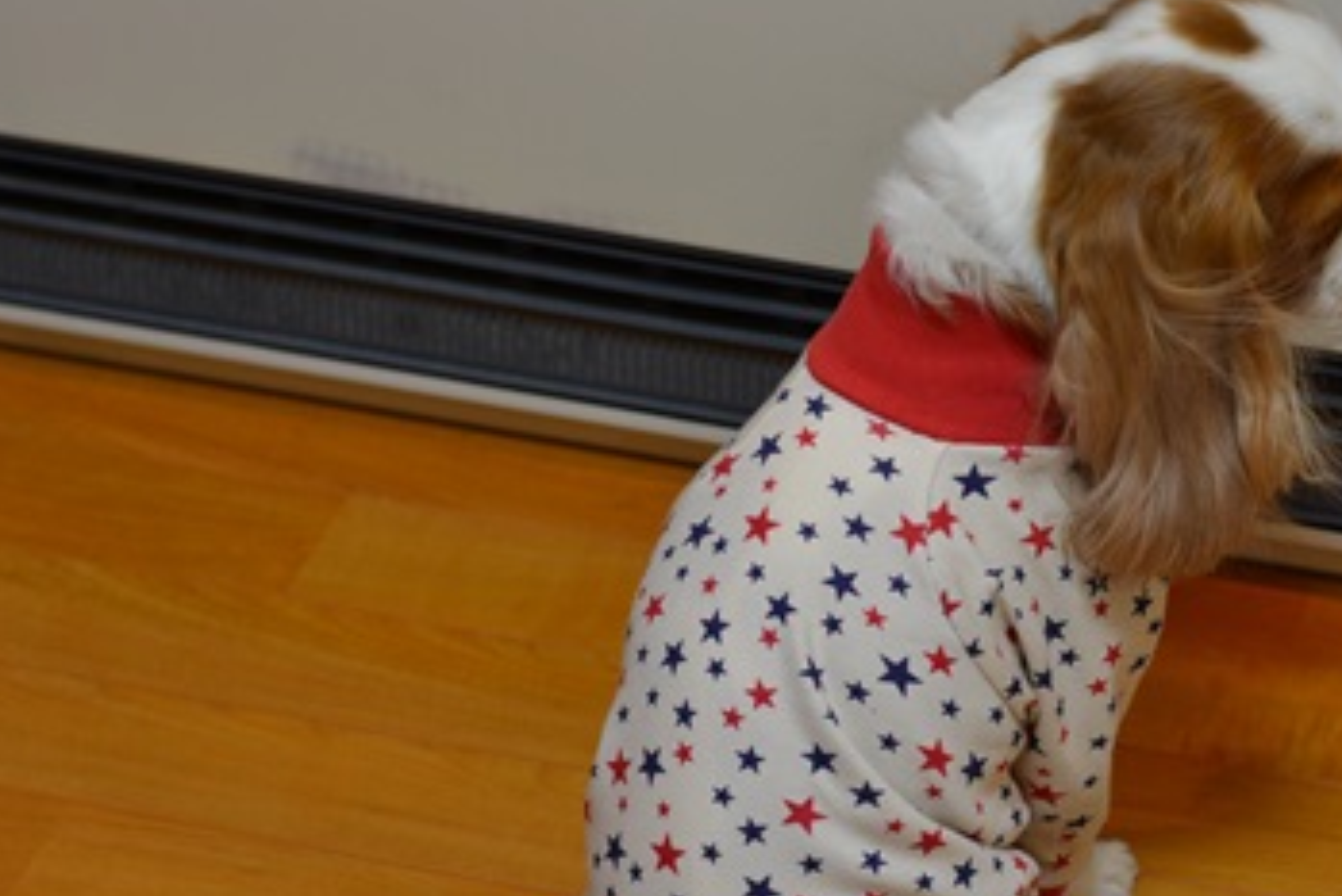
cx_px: 938
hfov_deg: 15.8
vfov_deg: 10.6
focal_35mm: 129
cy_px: 669
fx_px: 4811
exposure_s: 1/60
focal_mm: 50
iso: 400
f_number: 3.2
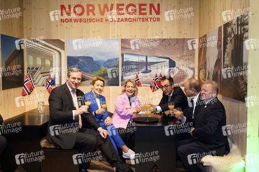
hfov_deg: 50.7
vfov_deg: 35.0
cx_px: 130
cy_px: 86
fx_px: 273
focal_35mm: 38
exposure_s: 1/250
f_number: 5
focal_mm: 38
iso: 1600
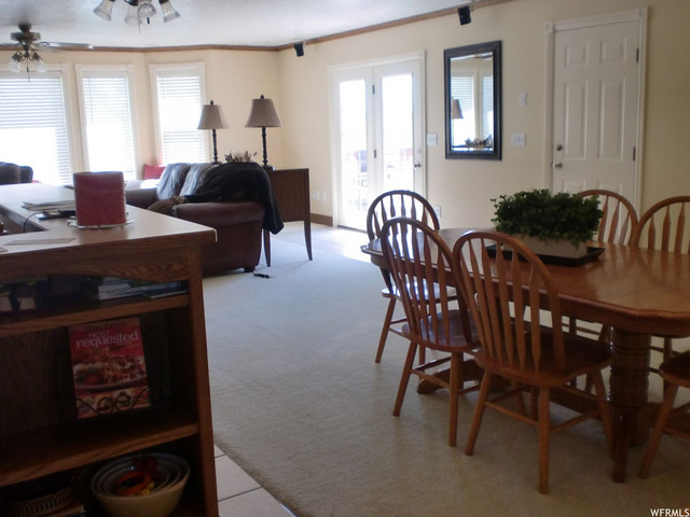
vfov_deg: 40.7
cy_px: 258
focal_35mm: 35
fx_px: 698
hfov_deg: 52.6
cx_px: 345
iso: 100
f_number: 3.1
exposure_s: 1/60
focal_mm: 6.3
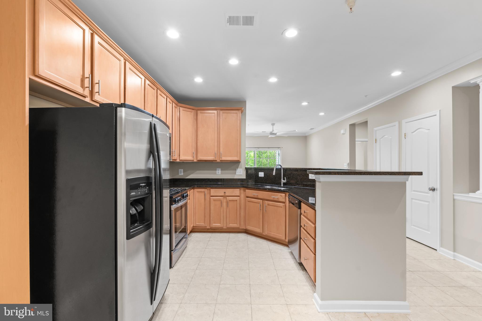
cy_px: 160
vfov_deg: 73.7
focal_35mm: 16
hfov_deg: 96.7
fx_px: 214
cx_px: 241
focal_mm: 16
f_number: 8
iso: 320
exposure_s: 1/2.5
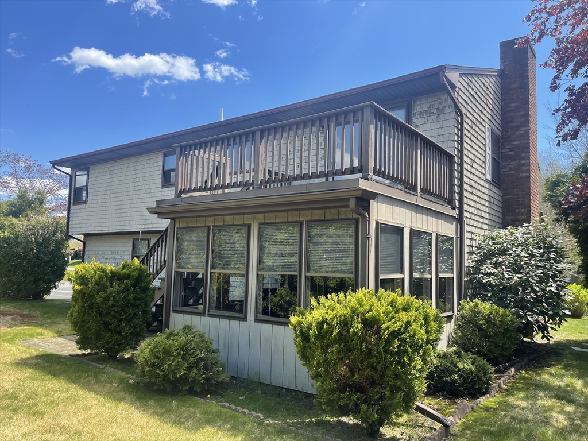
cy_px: 220
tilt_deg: +3.8
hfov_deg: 69.4
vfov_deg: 54.9
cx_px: 294
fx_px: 425
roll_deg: -2.1
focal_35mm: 25
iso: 32
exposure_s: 1/1513
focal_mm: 5.1
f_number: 1.6
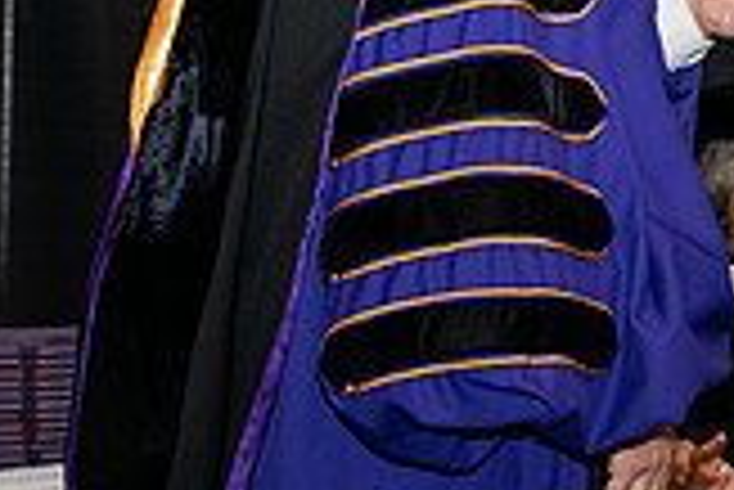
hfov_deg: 8.2
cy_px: -146
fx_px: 5081
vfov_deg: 5.5
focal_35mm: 249
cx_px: 923
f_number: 5.6
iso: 1600
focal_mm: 70
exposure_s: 1/200
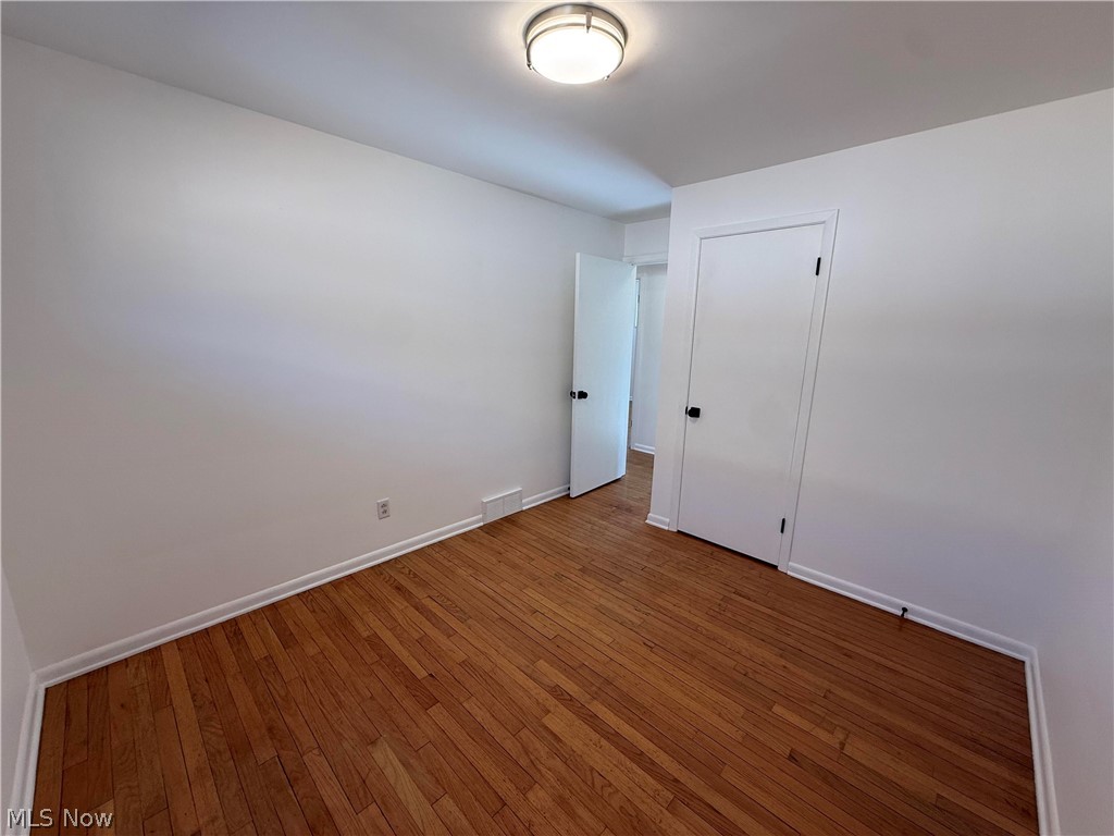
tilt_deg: -10.1
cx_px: 557
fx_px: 451
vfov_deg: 85.7
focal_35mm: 14
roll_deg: -1.0
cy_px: 418
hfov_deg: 102.1
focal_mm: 2.22
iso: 100
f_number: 2.2
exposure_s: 1/120
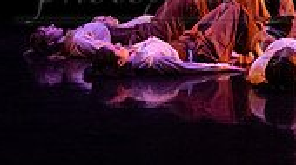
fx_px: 1544
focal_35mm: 197
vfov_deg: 6.1
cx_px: 441
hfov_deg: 10.6
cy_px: 16
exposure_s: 1/400
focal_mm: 55
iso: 4000
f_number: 4
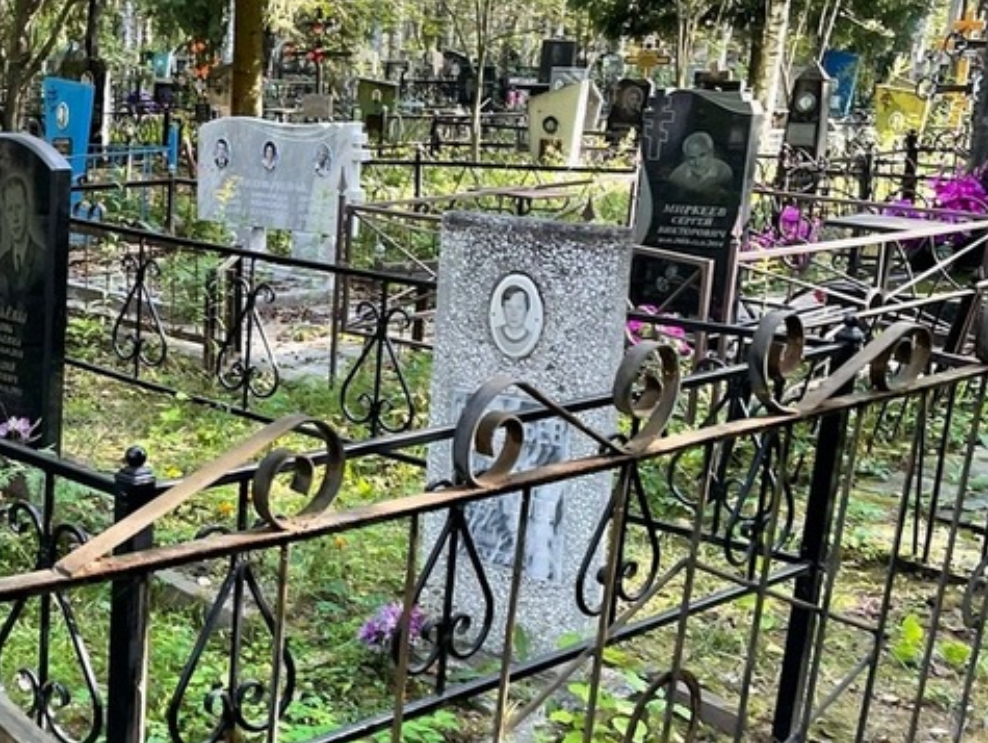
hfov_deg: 32.3
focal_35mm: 56
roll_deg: -3.0
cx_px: 69
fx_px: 1600
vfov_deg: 26.1
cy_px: 450
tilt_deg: -16.6
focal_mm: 4.2
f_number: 1.6
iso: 100
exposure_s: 1/121
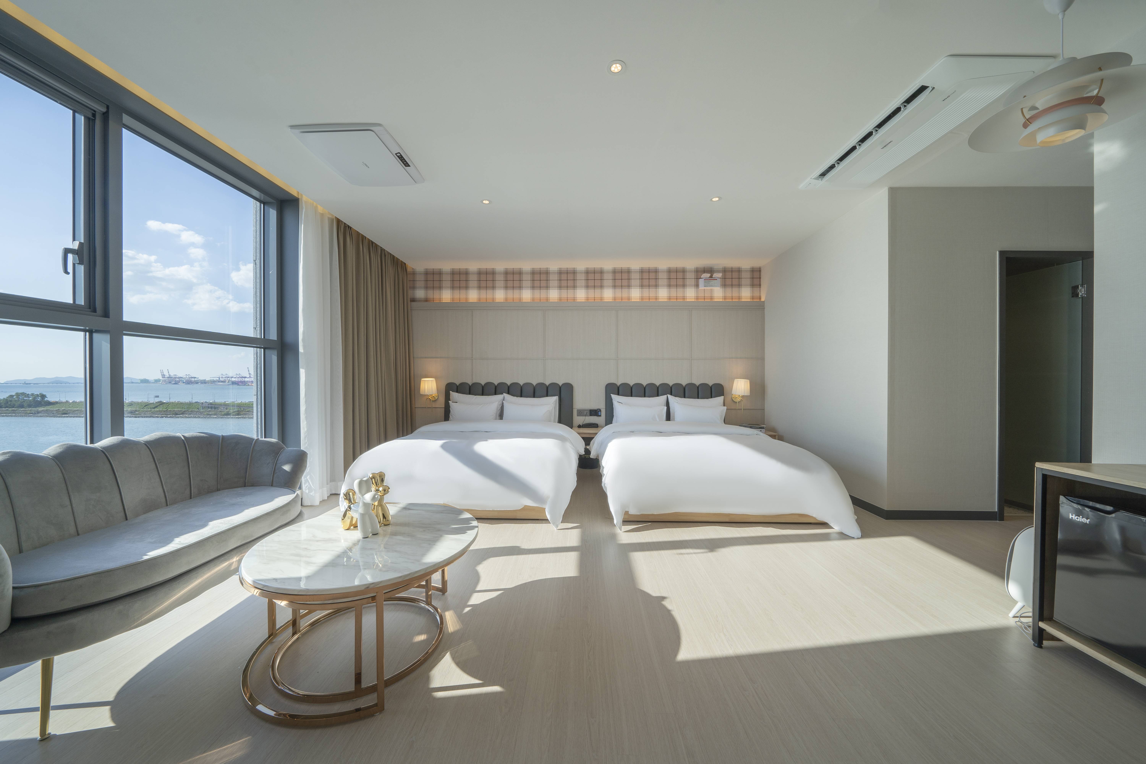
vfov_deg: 90.0
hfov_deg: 112.6
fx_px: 382
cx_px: 573
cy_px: 382
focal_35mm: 12
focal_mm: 12
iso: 100
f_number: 10
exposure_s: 1/60
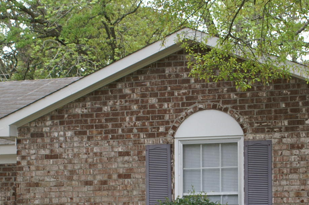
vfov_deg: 10.5
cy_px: 197
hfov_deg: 15.9
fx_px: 1107
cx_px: 186
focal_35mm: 129
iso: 100
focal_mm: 35
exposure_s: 1/80
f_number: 5.6
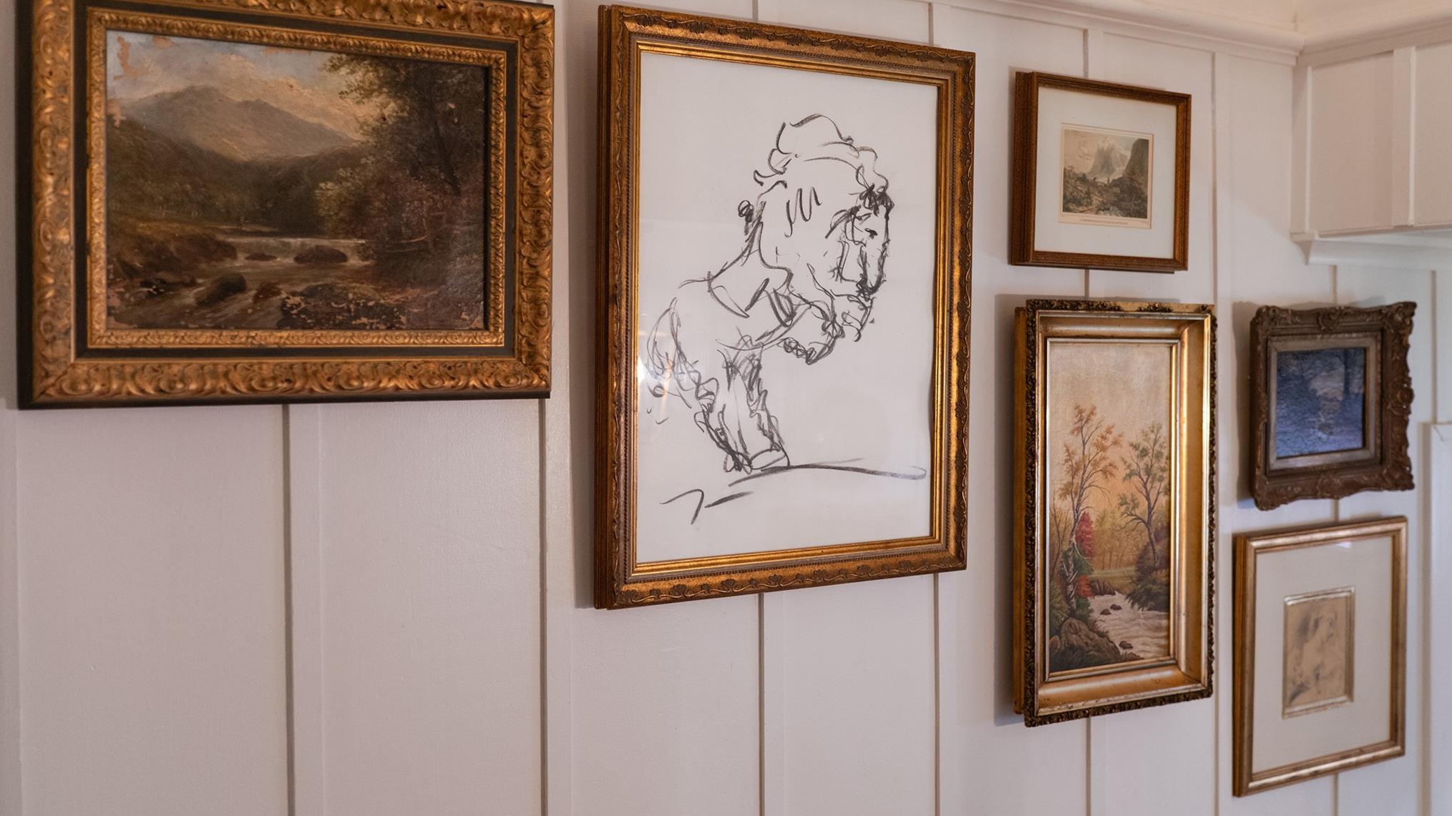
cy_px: 407
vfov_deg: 32.0
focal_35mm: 37
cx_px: 721
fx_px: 1424
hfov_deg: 54.0
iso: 2500
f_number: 2.8
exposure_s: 1/60
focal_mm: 35
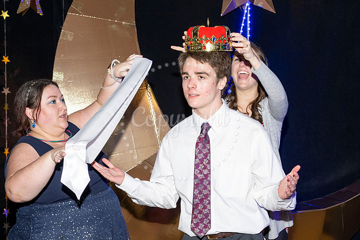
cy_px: 128
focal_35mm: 60
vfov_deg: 22.6
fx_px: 600
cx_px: 244
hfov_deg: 33.1
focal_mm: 44
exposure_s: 1/100
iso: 1000
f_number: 5.6
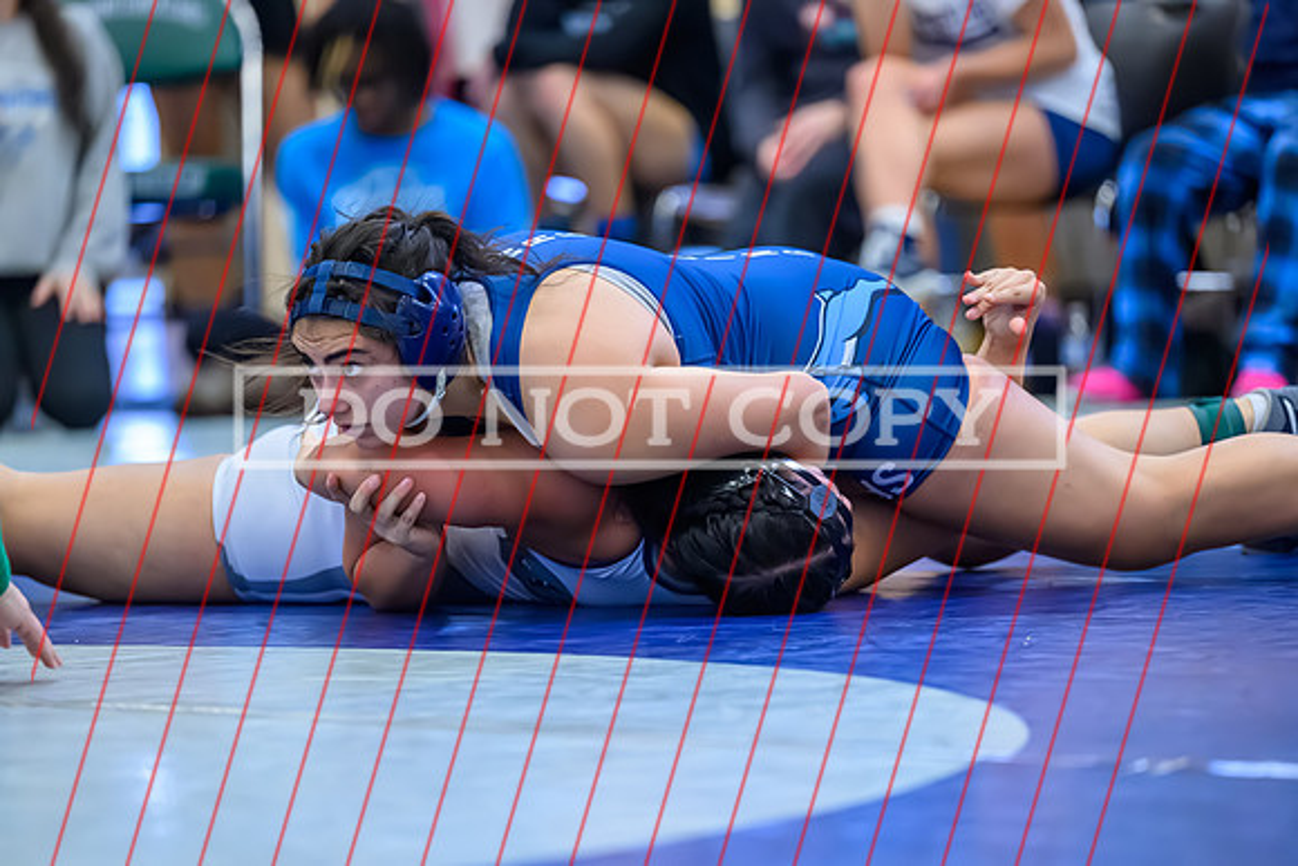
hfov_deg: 9.8
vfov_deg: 6.6
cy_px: 502
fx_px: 7550
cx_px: 673
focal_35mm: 209
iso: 10000
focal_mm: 180
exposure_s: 1/500
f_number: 2.8
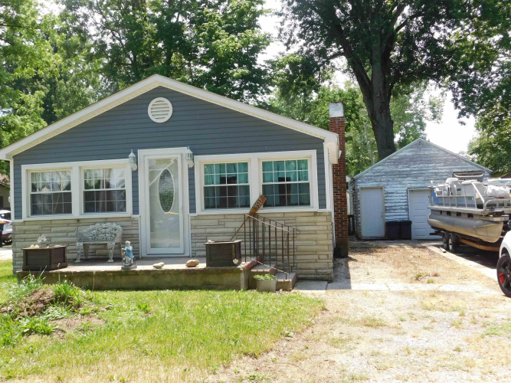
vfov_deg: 39.6
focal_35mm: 36
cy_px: 192
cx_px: 256
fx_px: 531
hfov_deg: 51.4
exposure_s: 1/500
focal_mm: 6.3
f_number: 3.5
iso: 125
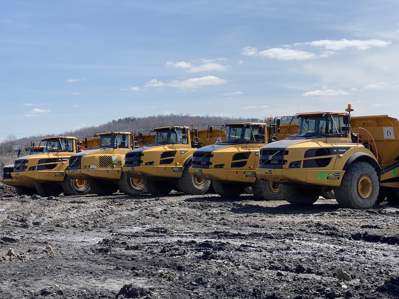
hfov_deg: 36.8
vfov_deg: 28.0
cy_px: 150
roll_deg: +3.3
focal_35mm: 52
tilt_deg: +0.0
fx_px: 599
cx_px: 200
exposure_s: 1/2083
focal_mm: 6
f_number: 2
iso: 20
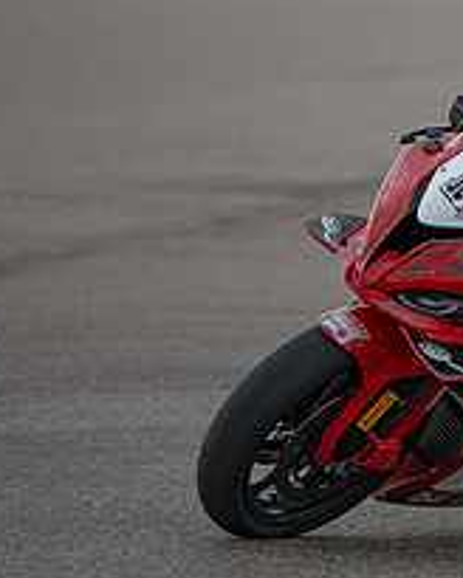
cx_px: 553
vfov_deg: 3.6
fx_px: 9095
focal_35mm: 531
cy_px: 266
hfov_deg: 2.9
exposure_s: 1/1600
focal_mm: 200
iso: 100
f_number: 2.8
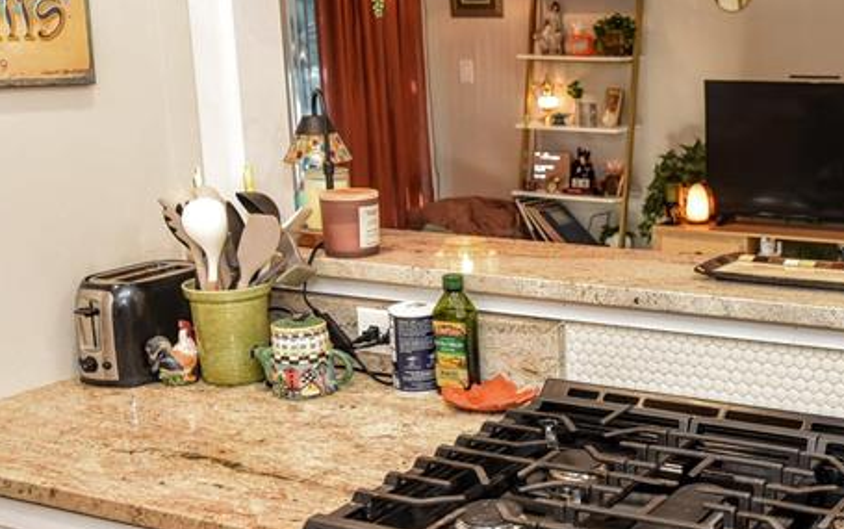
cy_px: 331
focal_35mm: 55
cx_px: 694
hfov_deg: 35.5
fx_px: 1266
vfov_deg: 23.5
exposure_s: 1/60
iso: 800
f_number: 3.5
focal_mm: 24
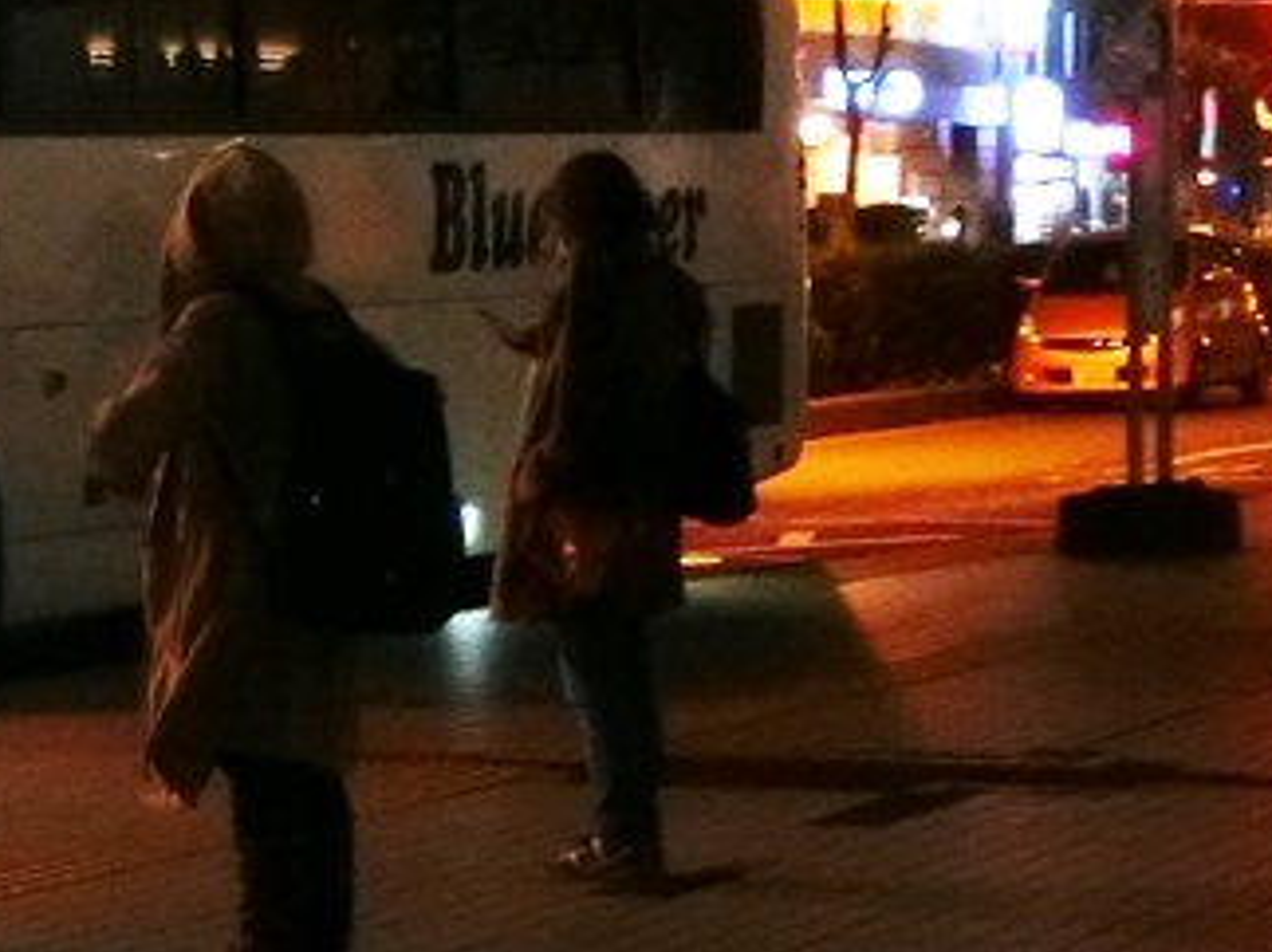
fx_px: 7236
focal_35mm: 197
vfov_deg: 7.5
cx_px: -213
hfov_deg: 9.9
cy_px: 114
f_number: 4.5
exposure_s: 1/15
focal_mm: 11.4
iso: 1600
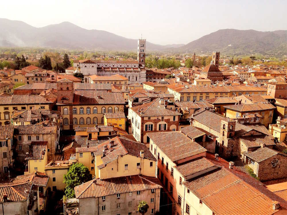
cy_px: 108
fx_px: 290
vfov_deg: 40.7
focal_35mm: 35
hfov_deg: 52.6
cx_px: 144
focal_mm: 4.28
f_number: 2.4
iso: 50
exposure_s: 1/2304
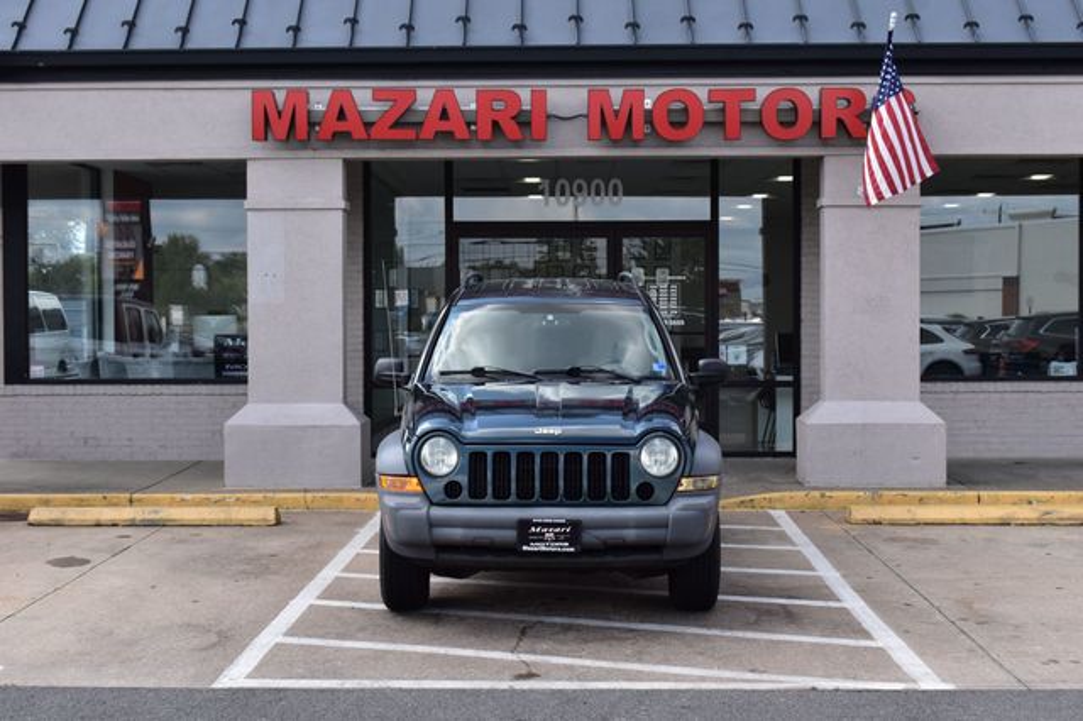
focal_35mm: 51
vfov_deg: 26.5
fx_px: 1533
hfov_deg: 38.9
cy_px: 360
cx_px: 542
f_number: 10
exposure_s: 1/320
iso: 400
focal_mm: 34
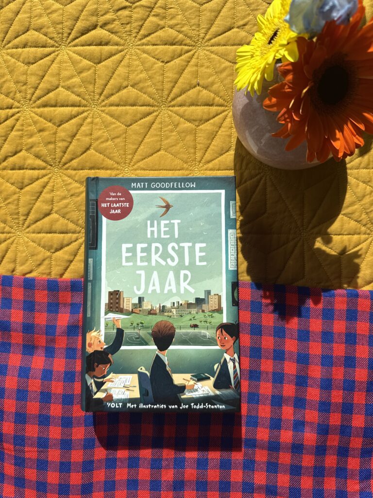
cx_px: 186
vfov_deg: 71.6
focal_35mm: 24
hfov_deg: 56.8
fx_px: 345
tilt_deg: -86.4
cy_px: 249
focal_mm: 6.76
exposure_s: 1/1901
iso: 80
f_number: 1.78
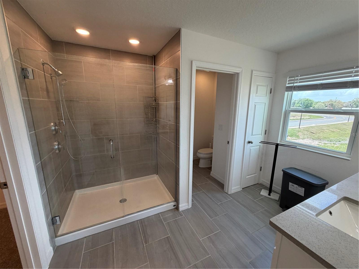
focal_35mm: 14
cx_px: 180
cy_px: 134
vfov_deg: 85.7
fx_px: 145
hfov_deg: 102.1
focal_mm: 2.22
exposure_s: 1/120
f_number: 2.2
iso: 125
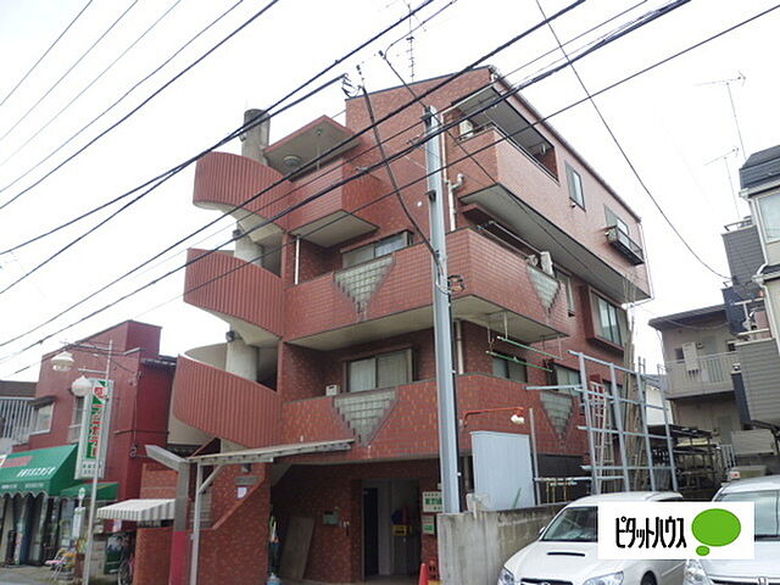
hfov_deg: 69.4
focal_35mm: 25
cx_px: 390
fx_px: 563
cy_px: 292
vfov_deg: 54.9
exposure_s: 1/100
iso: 125
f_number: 3.5
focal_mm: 4.5
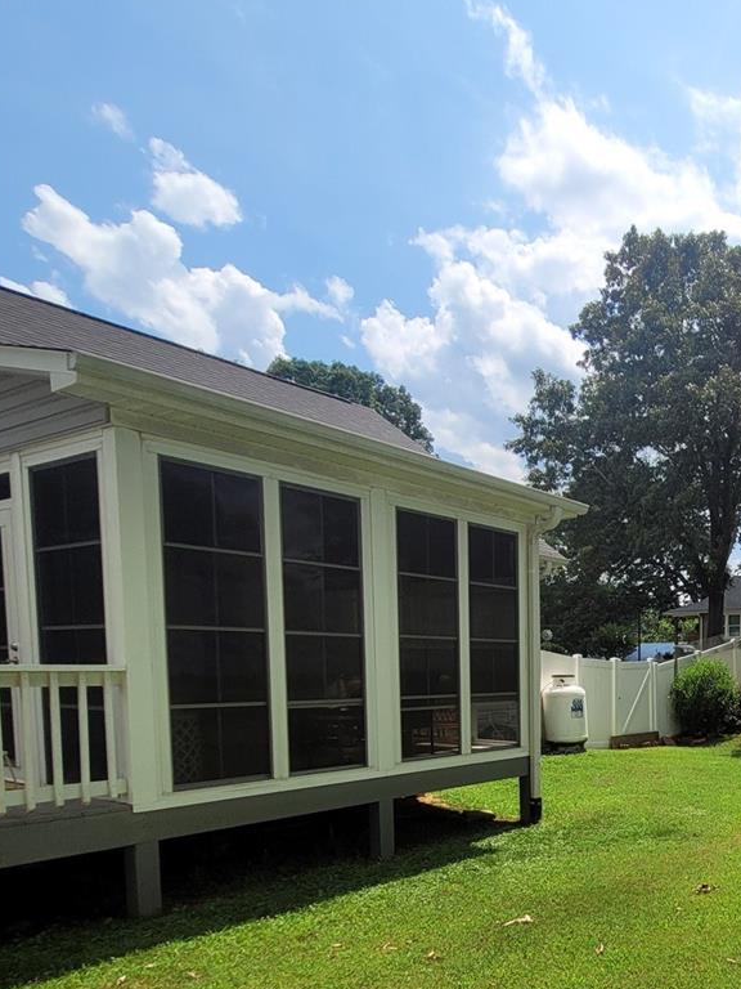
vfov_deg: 64.3
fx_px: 742
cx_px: 729
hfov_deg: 45.4
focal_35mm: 26
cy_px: 710
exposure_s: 1/2265
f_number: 2.2
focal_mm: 1.74
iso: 40
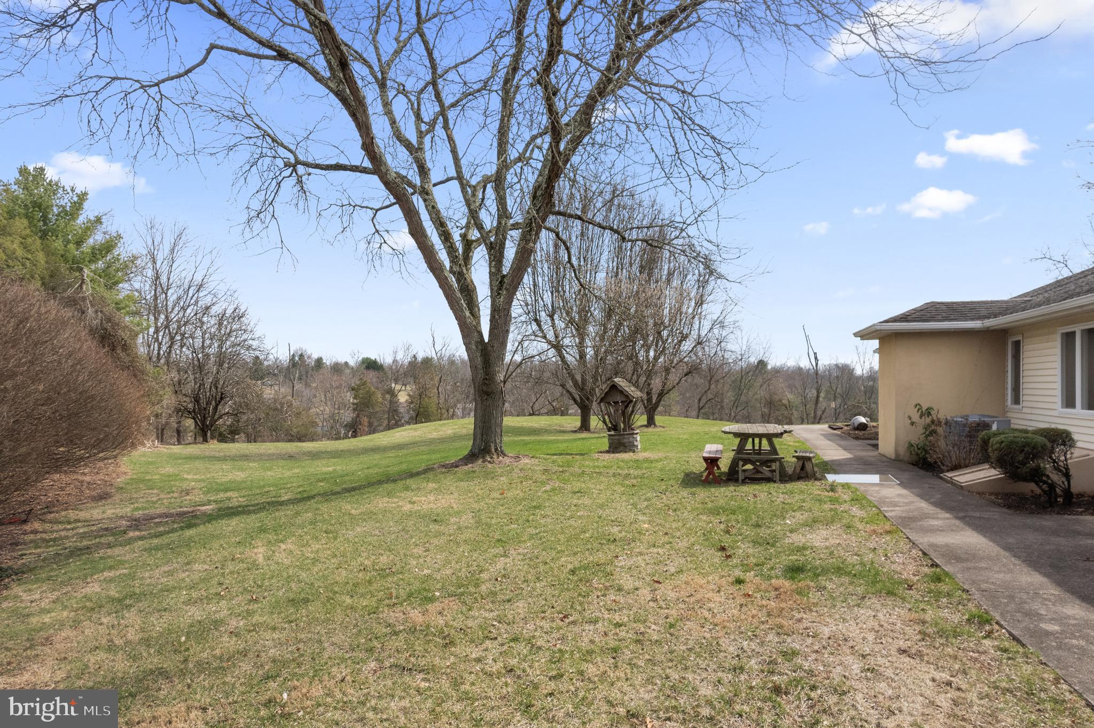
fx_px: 668
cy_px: 364
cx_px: 547
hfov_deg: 78.6
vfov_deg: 57.2
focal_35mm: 22
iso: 120
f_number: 2.8
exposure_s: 1/400
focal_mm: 8.38
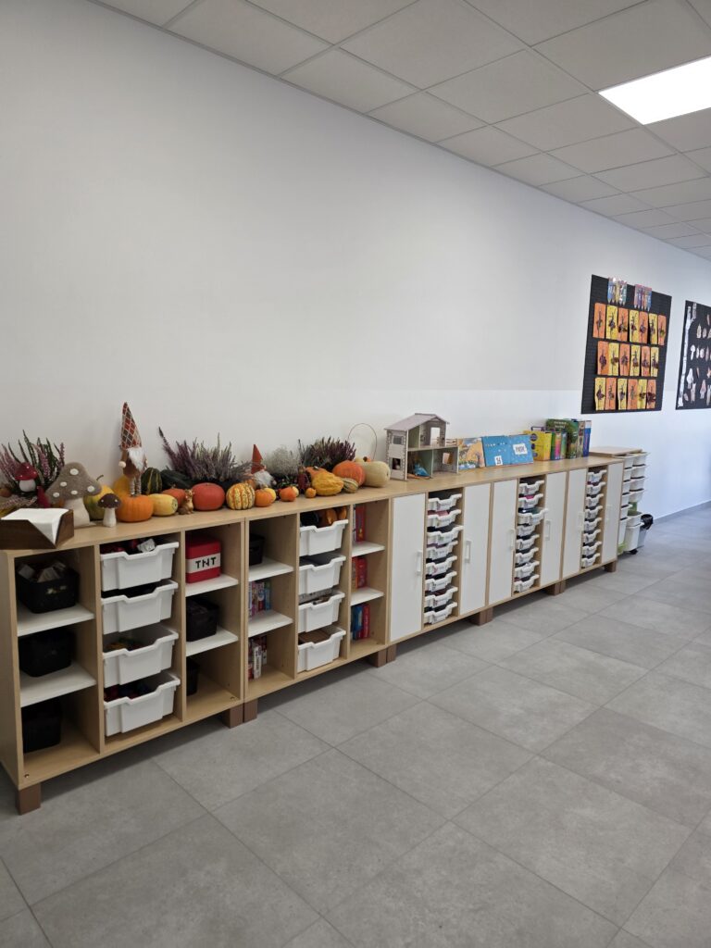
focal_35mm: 23
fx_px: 630
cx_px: 356
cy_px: 474
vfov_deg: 73.9
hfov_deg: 58.9
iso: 100
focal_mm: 6.3
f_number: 1.7
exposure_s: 1/180
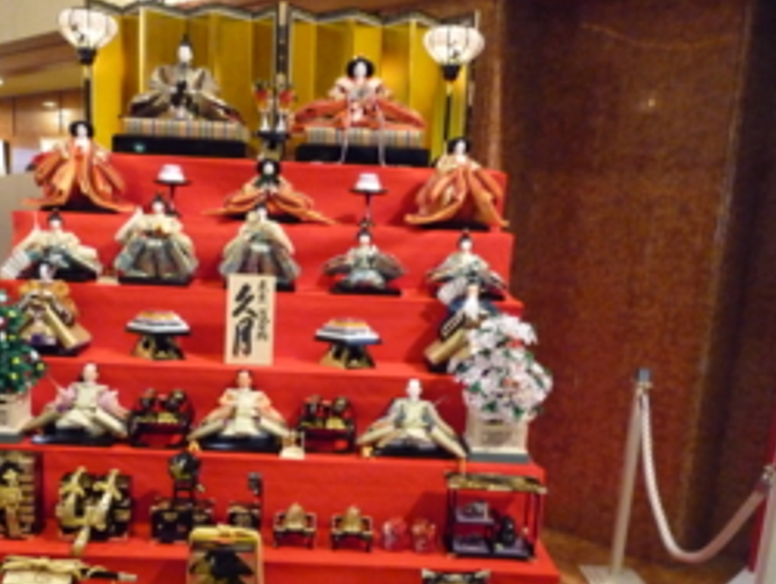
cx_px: 307
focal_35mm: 35
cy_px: 374
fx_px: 785
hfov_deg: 52.2
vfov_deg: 40.4
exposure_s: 1/30
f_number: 2.8
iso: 800
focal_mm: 4.4
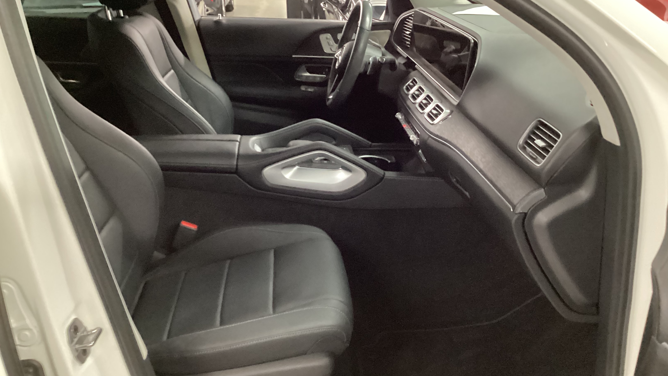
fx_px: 602
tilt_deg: -21.6
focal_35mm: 34
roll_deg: +0.7
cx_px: 335
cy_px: 164
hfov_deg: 58.0
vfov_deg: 34.6
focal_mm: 3.3
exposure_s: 1/30
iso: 640
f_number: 2.4
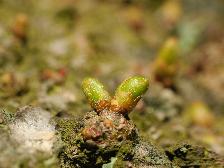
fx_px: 1294
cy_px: 84
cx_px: 112
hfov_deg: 9.9
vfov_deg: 7.4
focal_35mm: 200
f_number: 8
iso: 100
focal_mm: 42.6
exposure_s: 1/250
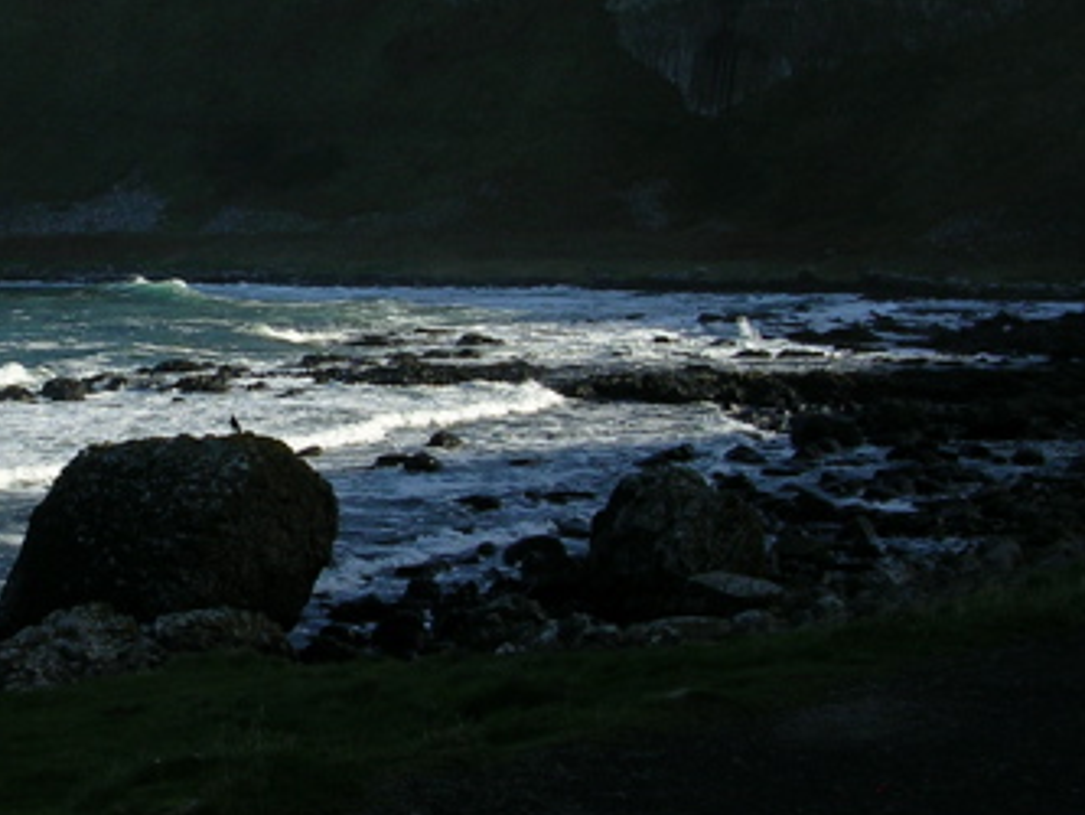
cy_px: 336
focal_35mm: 73
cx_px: 147
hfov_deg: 26.0
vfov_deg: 20.2
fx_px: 2289
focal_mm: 5.8
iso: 50
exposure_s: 1/259
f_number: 5.6
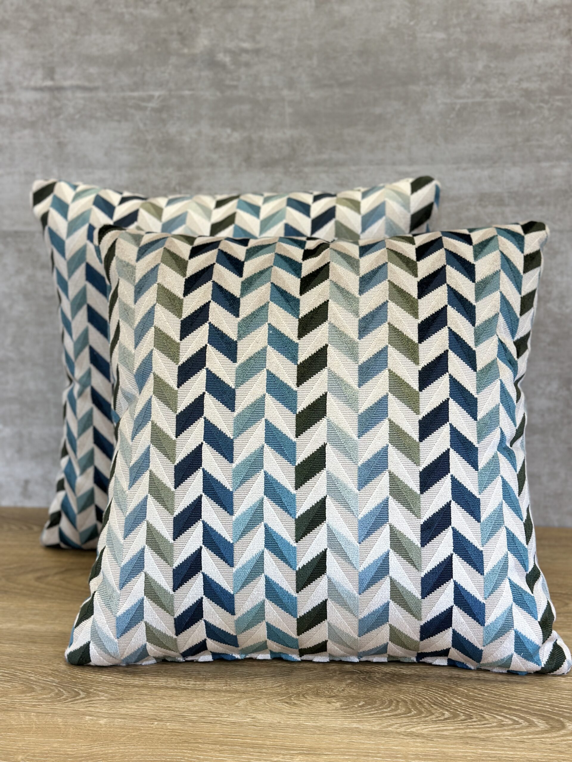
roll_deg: +0.8
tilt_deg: -13.9
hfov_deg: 30.3
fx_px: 1058
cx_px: 286
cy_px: 381
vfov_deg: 39.7
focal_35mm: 48
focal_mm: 6.86
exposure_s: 1/183
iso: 80
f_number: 1.78
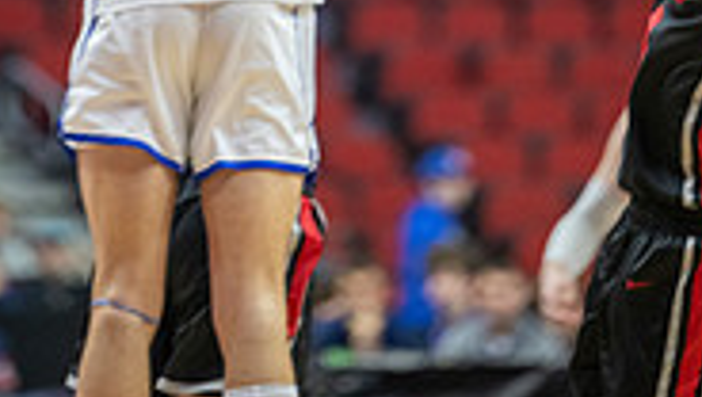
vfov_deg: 2.4
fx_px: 9542
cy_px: -302
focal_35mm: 512
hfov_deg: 4.2
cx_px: 263
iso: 2500
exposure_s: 1/640
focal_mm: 200
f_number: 2.8
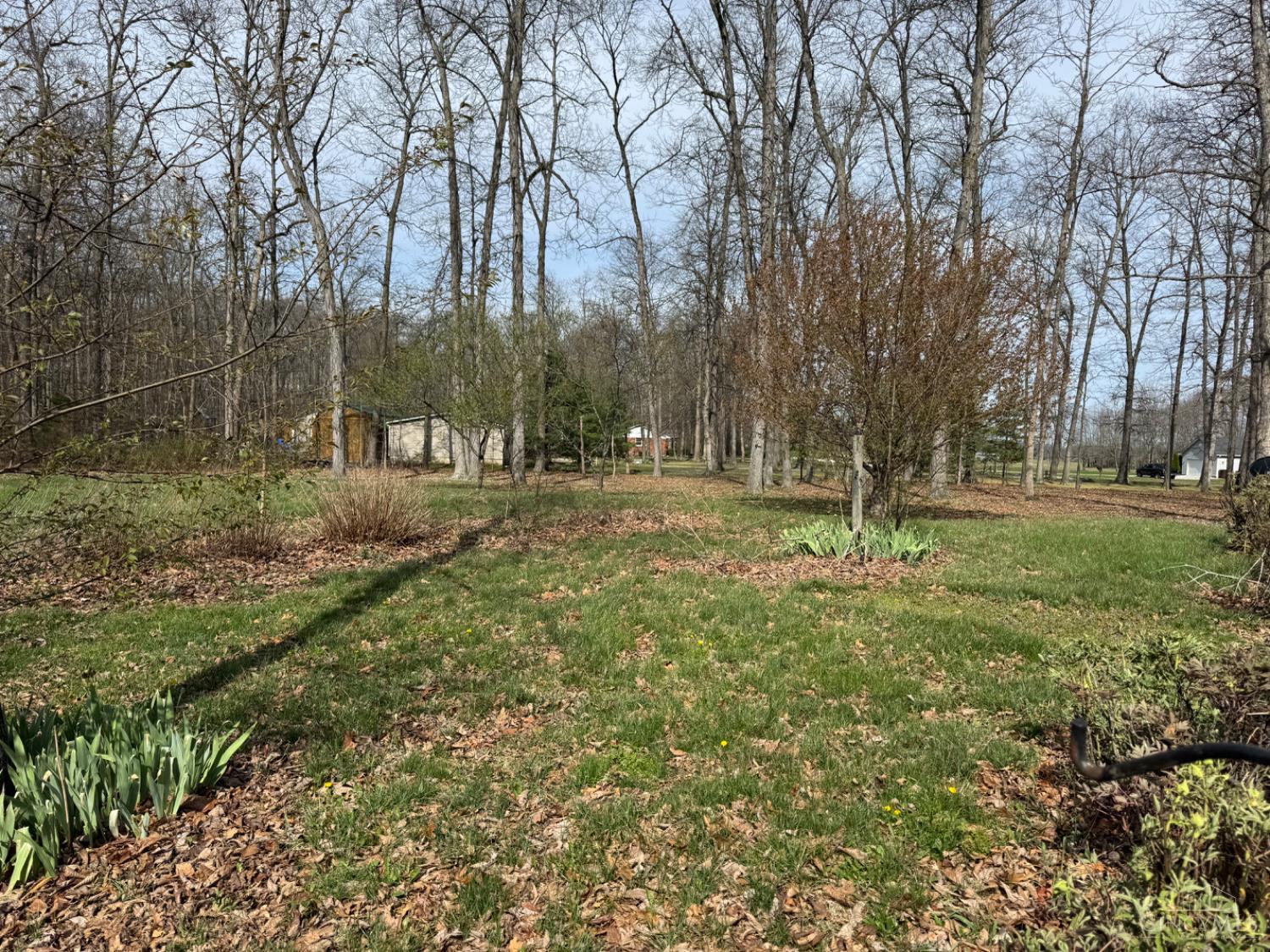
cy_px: 476
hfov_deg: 71.6
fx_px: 881
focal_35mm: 24
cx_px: 635
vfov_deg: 56.8
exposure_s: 1/4608
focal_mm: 6.76
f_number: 1.78
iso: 80
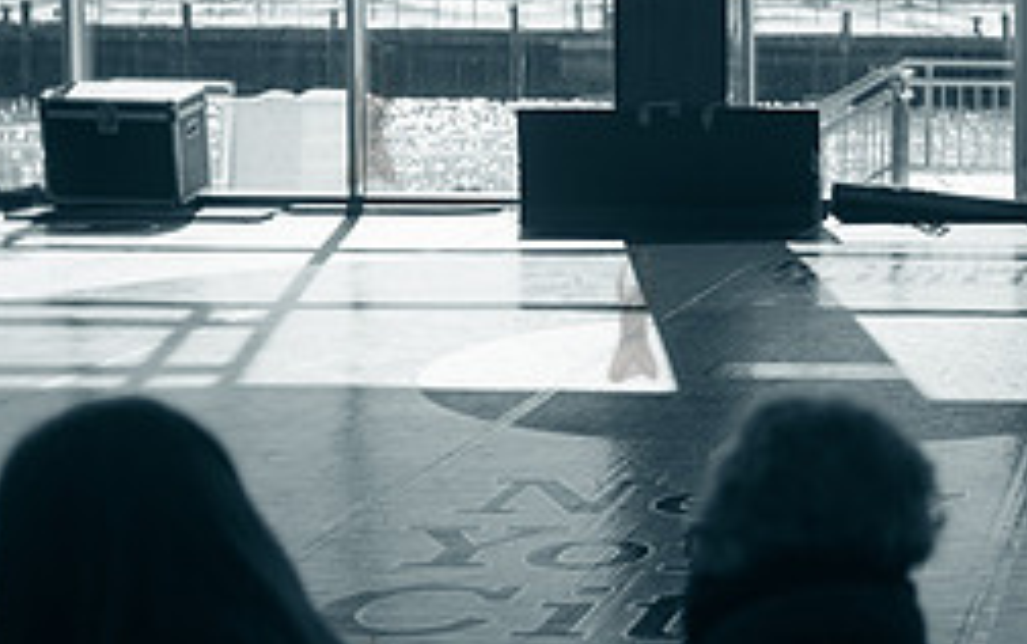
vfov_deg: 15.8
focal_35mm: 82
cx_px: 1157
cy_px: 112
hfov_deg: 23.5
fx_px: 2297
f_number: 2.5
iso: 200
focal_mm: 35
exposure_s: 1/1600
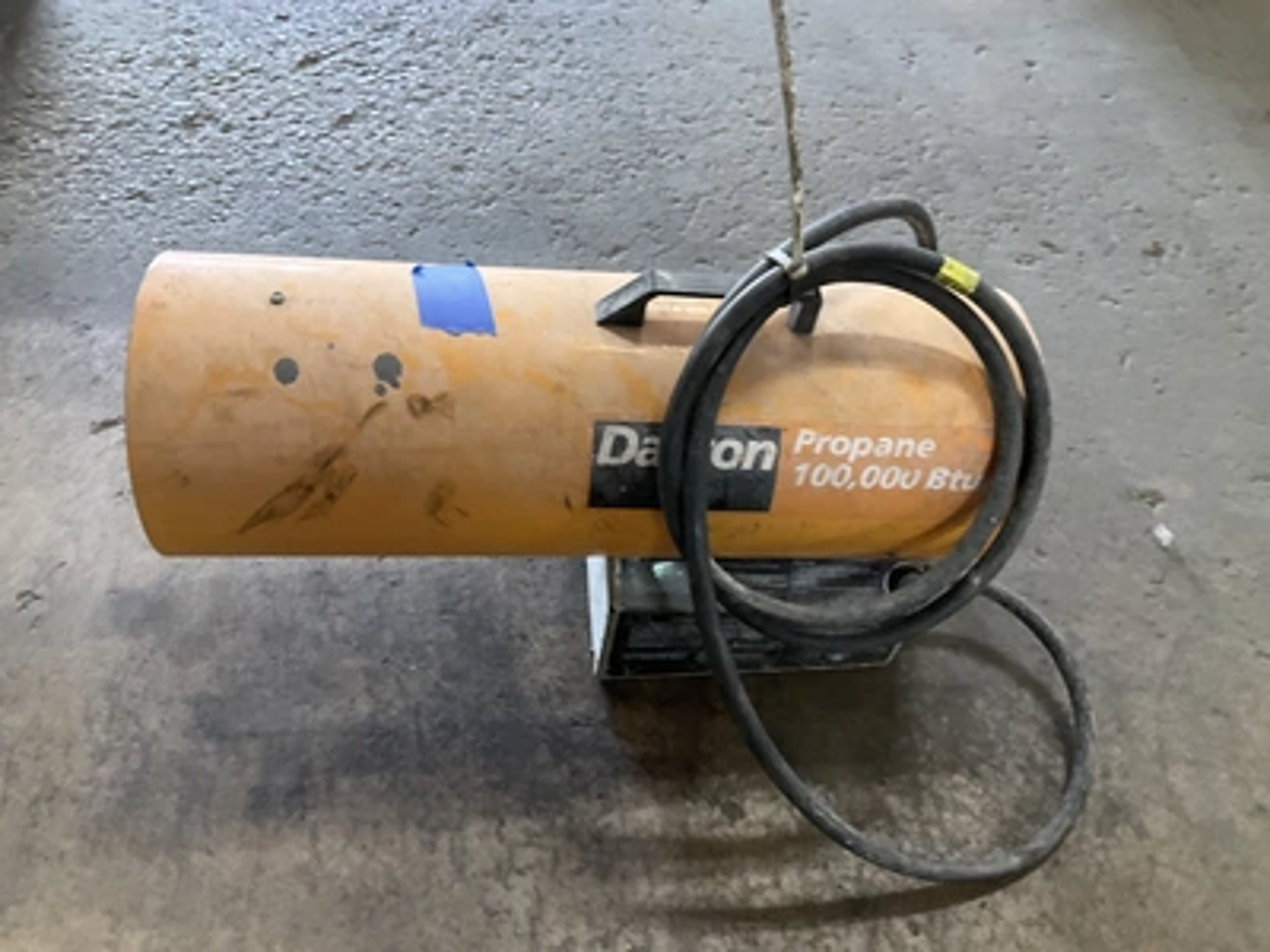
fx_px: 1064
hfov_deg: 61.7
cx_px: 635
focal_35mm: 29
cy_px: 476
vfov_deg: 48.2
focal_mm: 3
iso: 250
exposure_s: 1/40
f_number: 1.8
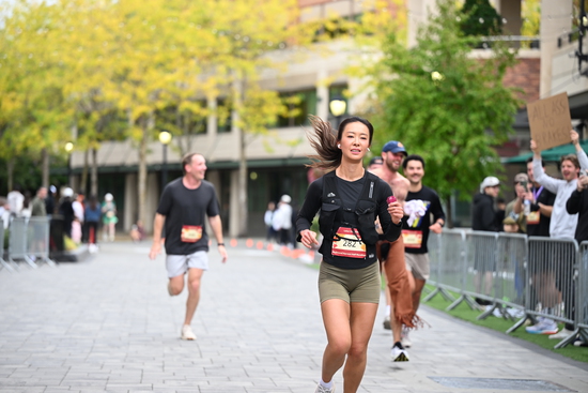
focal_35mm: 110
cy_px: 196
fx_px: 1797
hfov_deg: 18.6
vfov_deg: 12.5
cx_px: 294
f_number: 2.8
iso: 640
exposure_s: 1/1600
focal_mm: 110
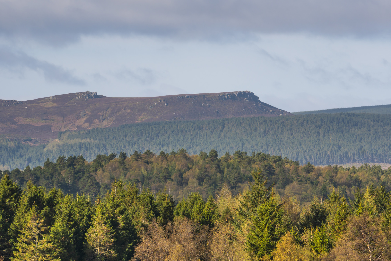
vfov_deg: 4.6
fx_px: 3258
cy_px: 130
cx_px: 196
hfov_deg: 6.9
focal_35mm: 300
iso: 100
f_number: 11
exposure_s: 1/30
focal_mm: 200
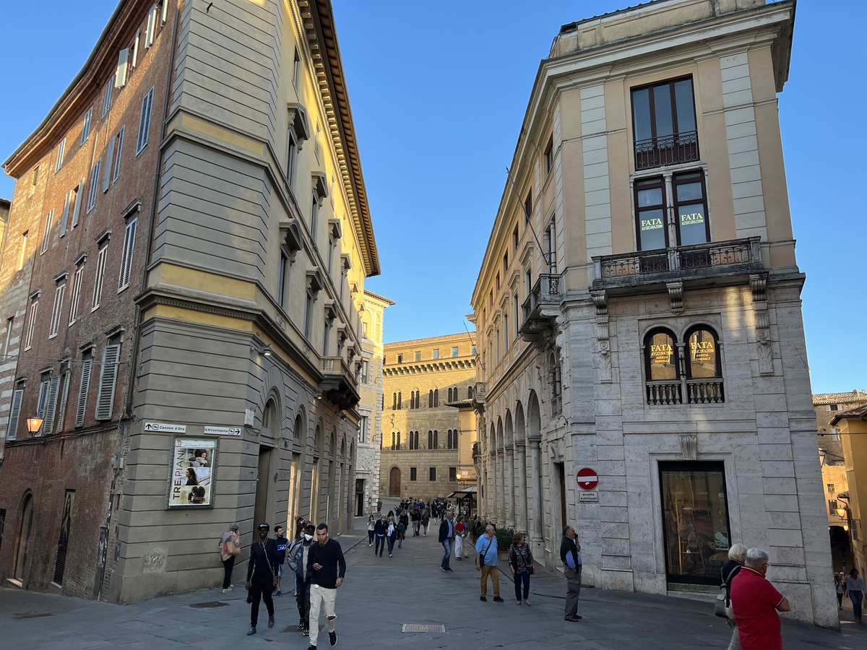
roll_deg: -0.6
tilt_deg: +14.0
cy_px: 325
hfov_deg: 67.3
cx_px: 434
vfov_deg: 53.1
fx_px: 651
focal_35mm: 26
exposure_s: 1/658
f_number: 1.5
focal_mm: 5.7
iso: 50
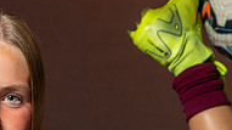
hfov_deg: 4.1
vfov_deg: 2.3
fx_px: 3270
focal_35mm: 532
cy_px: 186
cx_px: 77
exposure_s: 1/200
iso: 80
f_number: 8
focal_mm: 135
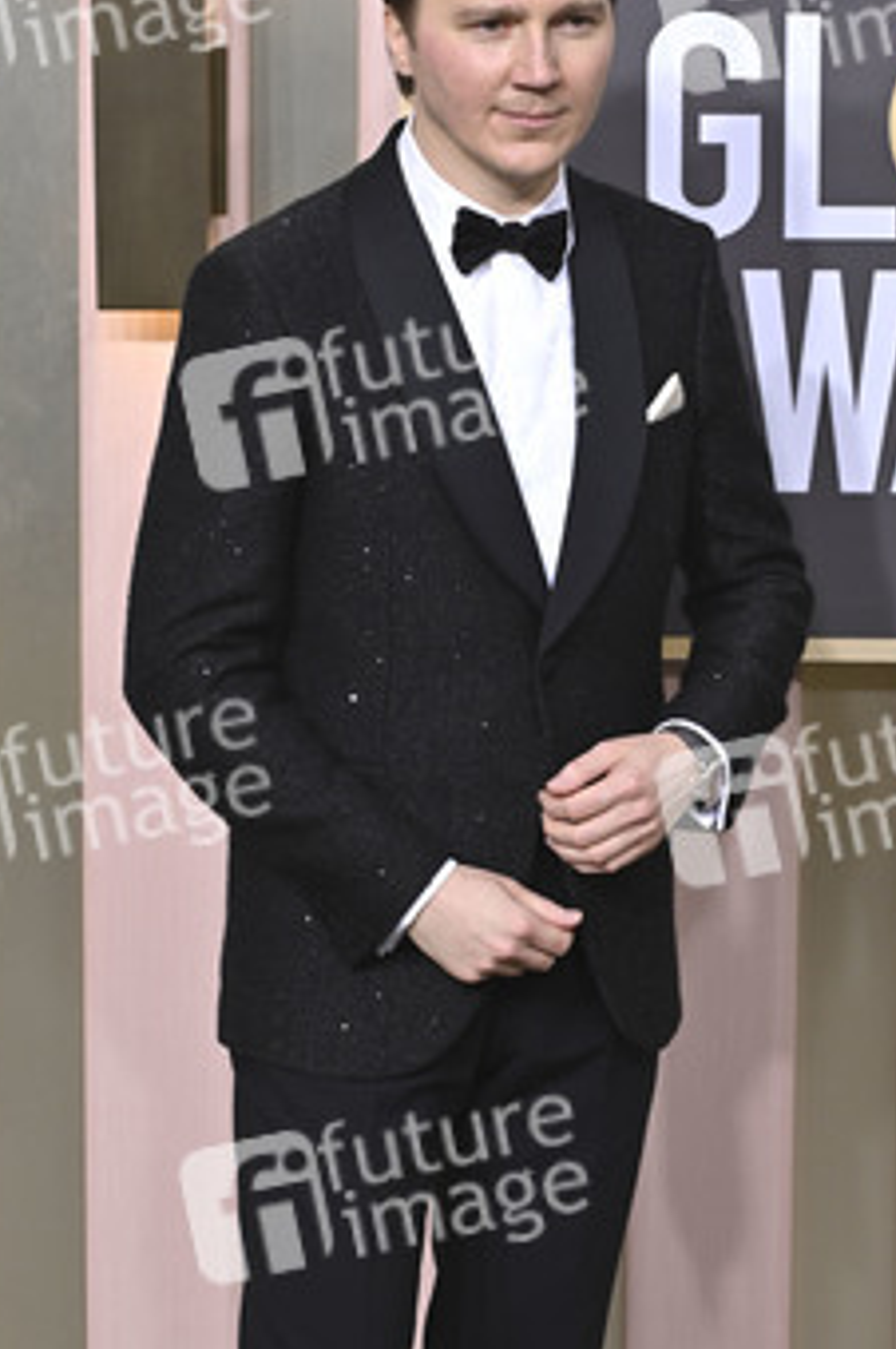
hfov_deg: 11.4
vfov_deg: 17.1
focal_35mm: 120
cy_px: 595
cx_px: 500
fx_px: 4489
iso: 800
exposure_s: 1/500
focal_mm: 102
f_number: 8
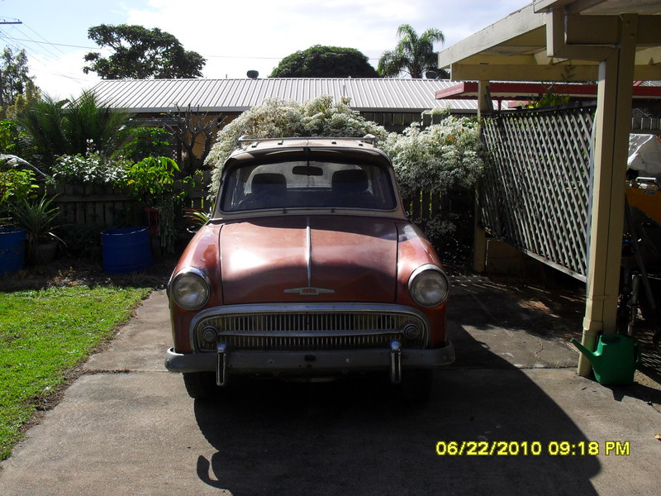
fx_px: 668
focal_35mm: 35
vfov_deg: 40.7
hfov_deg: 52.6
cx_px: 330
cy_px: 248
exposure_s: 1/250
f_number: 8.4
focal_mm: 6.3
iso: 100
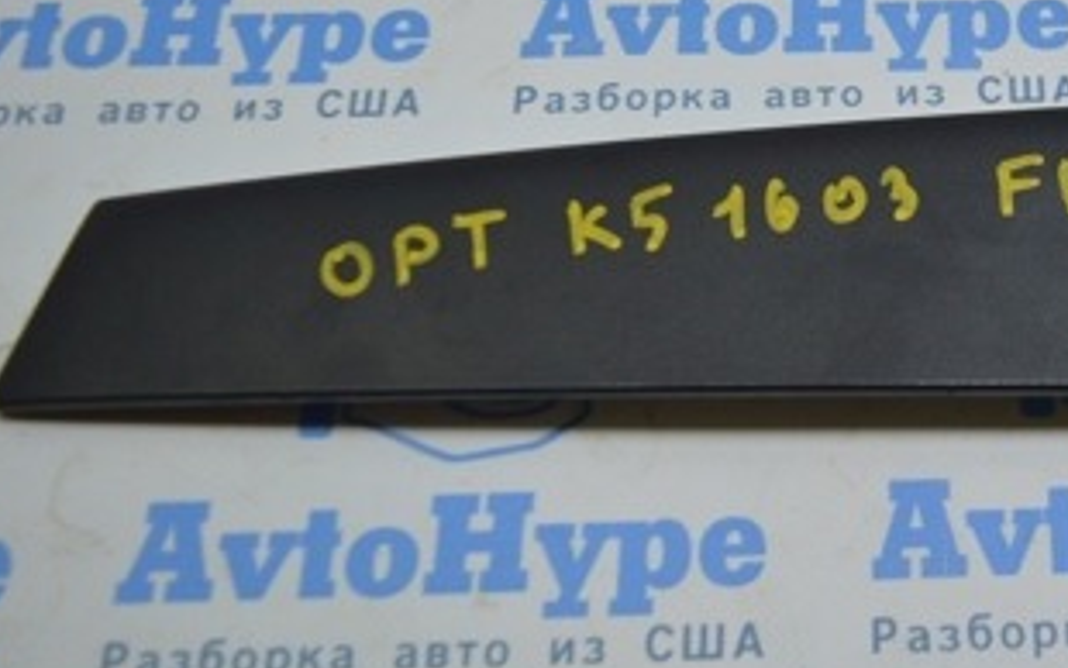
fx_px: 1834
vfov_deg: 20.5
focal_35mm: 63
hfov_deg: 30.7
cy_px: 181
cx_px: 1003
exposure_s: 1/160
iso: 400
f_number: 3.8
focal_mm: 20
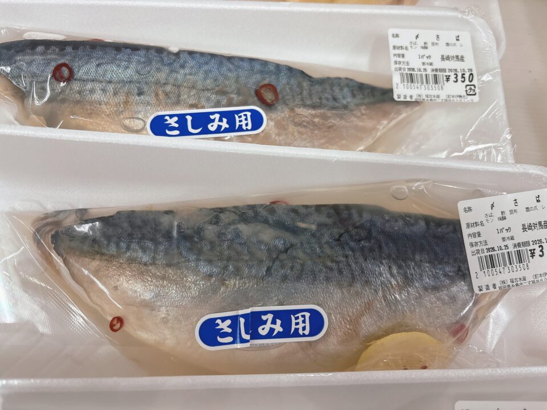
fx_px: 411
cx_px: 274
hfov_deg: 67.3
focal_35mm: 26
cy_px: 205
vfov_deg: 53.1
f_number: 1.6
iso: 100
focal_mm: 5.96
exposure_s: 1/60
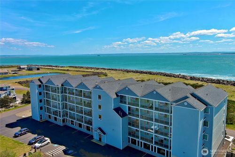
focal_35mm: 29
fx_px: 189
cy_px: 78
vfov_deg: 44.9
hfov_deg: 63.7
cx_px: 118
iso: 100
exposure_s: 1/1701
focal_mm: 10.57
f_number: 2.8
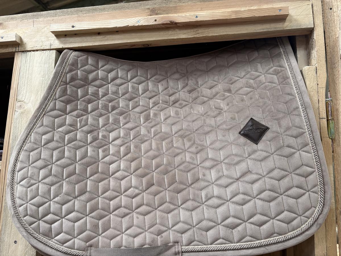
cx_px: 170
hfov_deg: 67.3
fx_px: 256
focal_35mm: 26
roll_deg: +0.6
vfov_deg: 53.1
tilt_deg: +7.9
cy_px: 128
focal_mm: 5.96
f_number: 1.6
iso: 100
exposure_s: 1/121
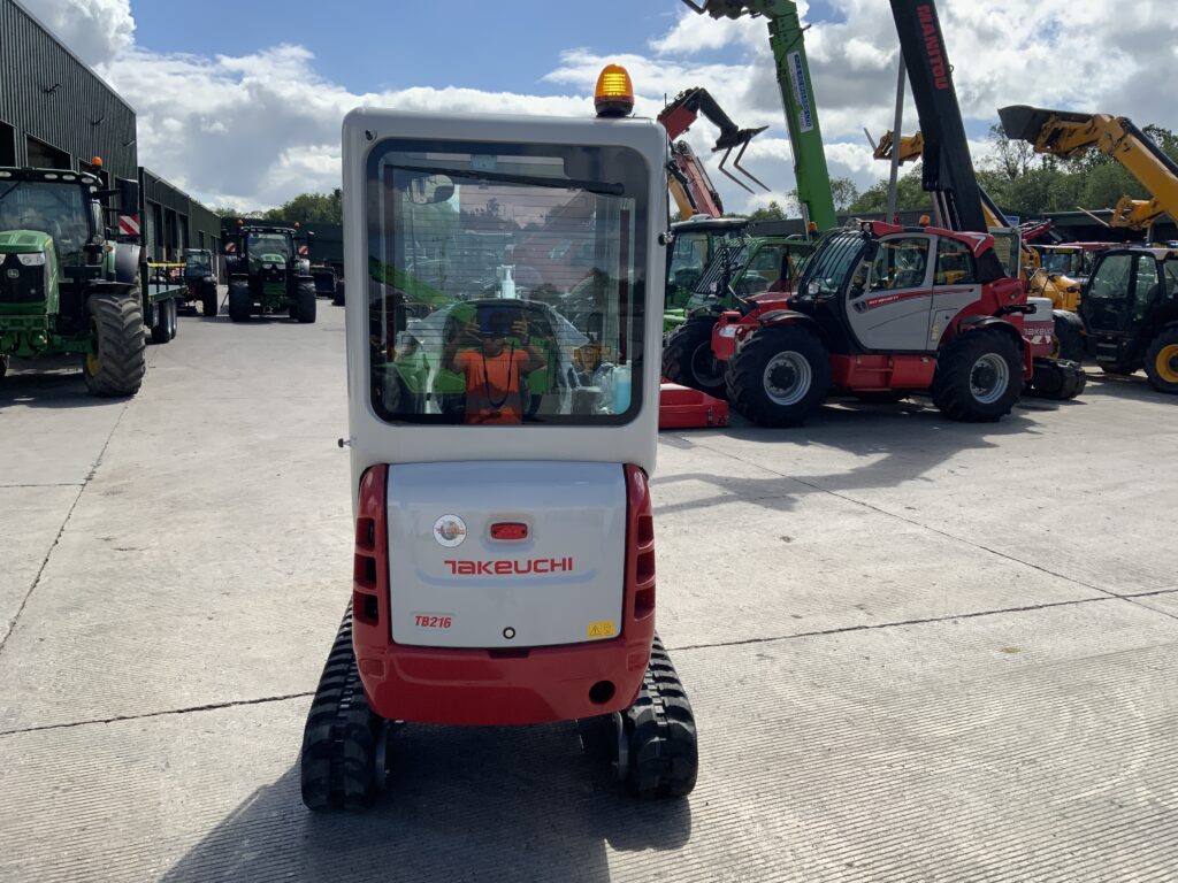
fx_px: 987
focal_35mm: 29
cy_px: 442
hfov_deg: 61.7
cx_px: 589
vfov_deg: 48.2
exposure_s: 1/1912
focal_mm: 3
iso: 16
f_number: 1.8
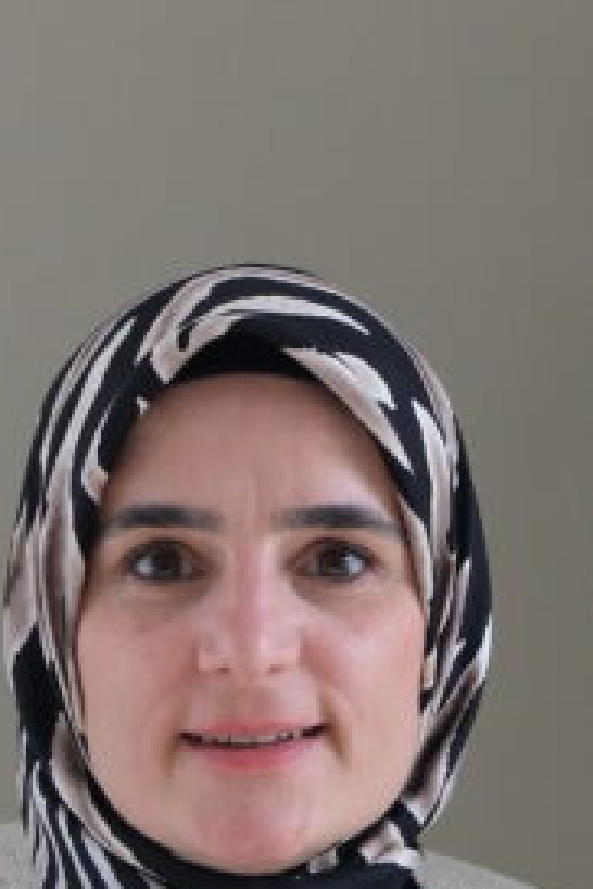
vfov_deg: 8.7
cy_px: 1247
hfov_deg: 5.9
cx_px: 288
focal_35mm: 233
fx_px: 5757
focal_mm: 41.1
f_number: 5.6
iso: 1000
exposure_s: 1/60
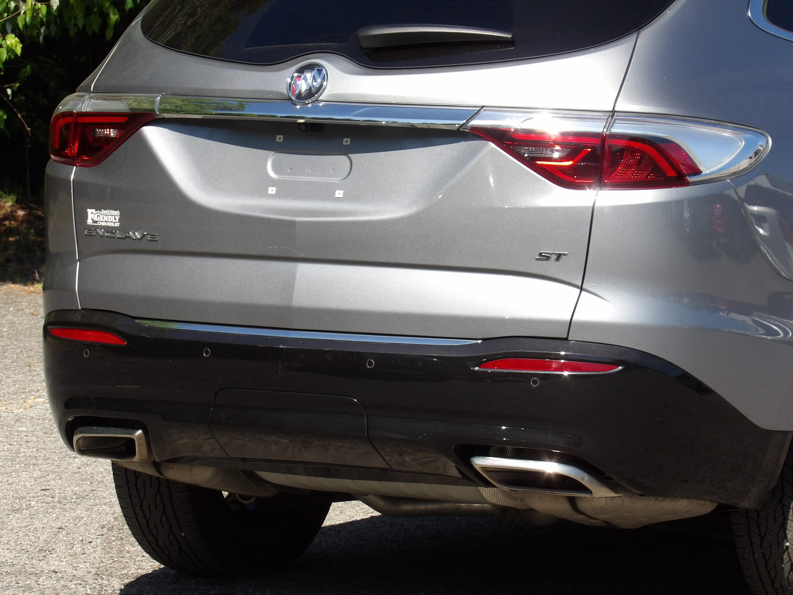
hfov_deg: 8.9
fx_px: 5086
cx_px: 396
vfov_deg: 6.7
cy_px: 298
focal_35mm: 222
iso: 100
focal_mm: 39.8
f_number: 4.5
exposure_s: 1/481
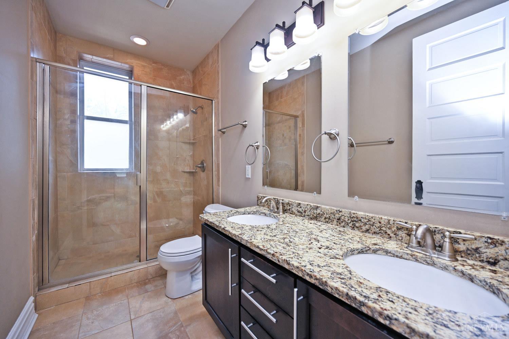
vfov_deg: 81.2
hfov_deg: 104.3
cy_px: 170
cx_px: 254
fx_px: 198
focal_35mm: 14
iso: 220
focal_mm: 14
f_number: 4
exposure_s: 1/60
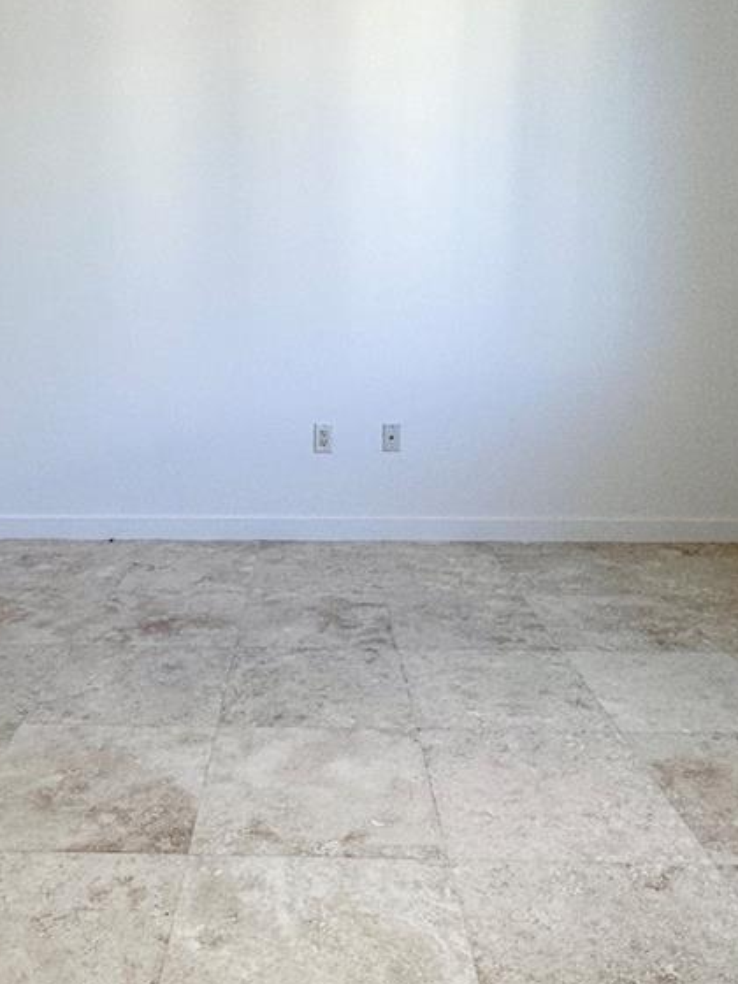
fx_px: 853
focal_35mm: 30
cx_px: 285
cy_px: 446
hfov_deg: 46.5
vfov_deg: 59.9
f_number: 2.2
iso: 125
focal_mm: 2.22
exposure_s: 1/120
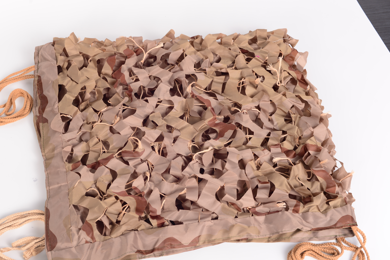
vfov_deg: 24.2
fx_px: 607
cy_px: 135
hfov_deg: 35.6
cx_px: 173
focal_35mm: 56
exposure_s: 1/100
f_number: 7.1
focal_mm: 50
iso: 160
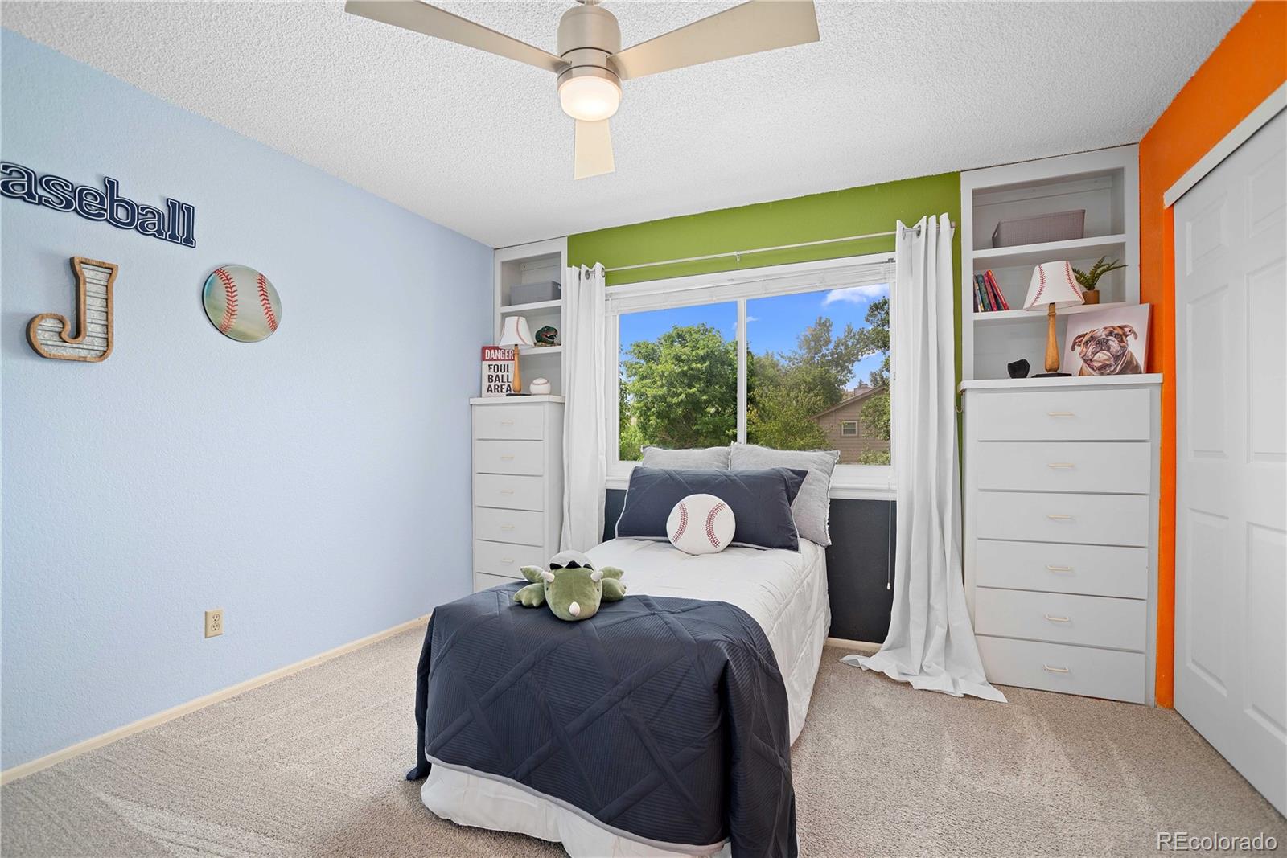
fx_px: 536
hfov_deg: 100.4
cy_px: 429
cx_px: 644
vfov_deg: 77.3
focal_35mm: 15
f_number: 10
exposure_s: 1/1.25
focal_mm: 15
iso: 100
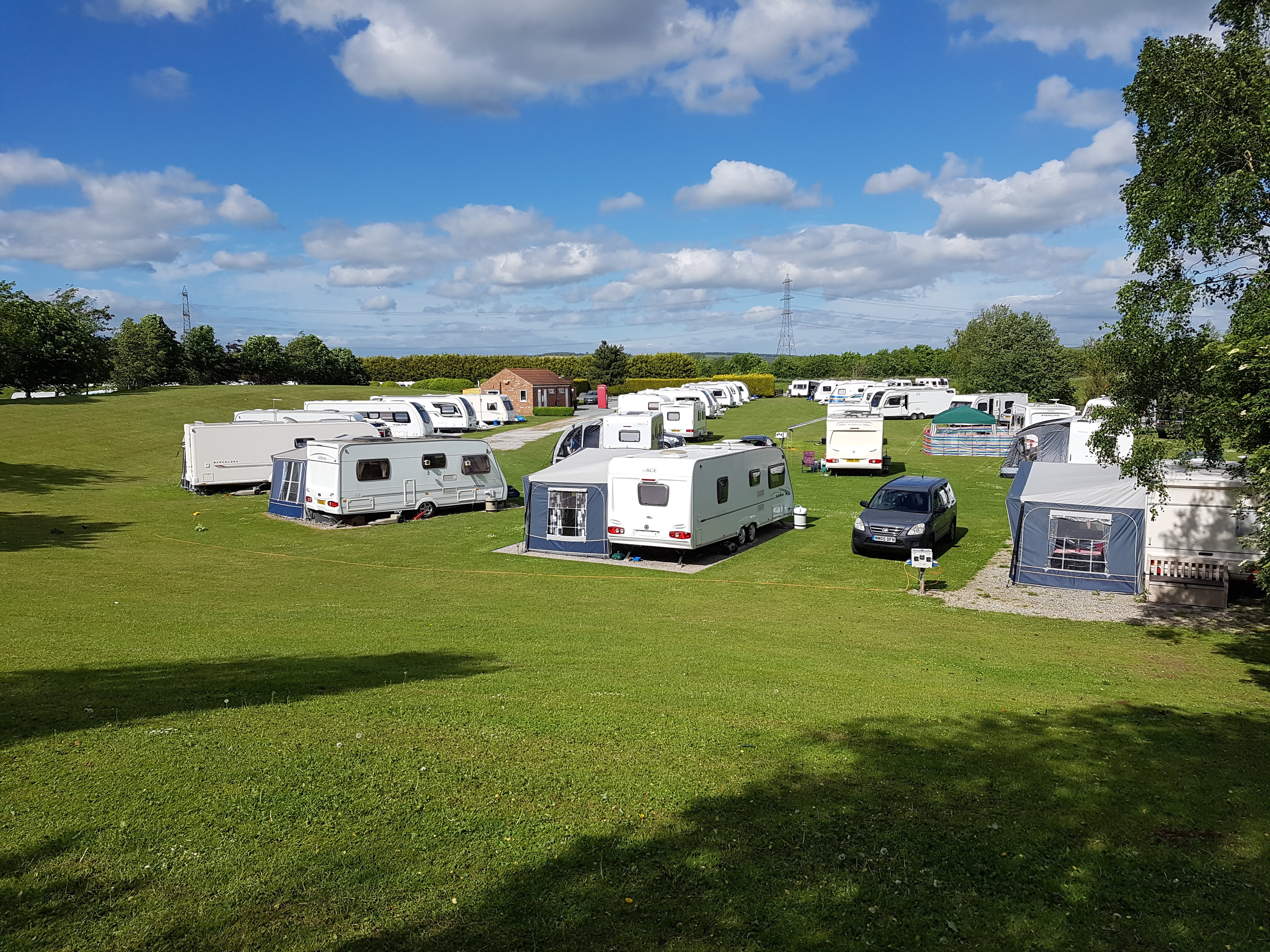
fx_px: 954
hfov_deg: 67.3
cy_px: 476
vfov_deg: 53.1
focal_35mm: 26
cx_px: 635
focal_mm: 4.2
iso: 50
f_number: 1.7
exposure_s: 1/4016
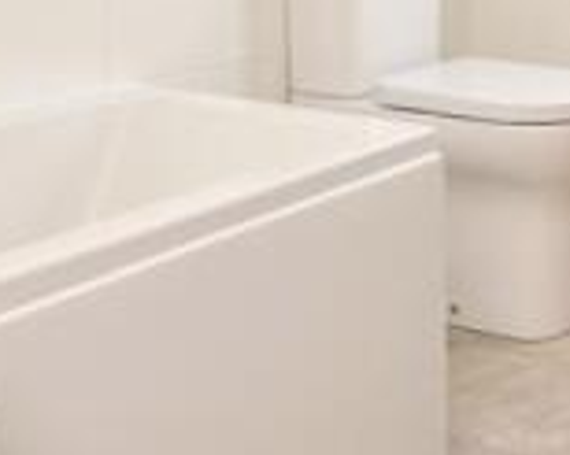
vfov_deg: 23.2
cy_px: -94
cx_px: 540
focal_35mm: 60
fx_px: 1012
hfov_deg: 29.8
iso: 400
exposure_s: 1/125
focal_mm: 10
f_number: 5.6
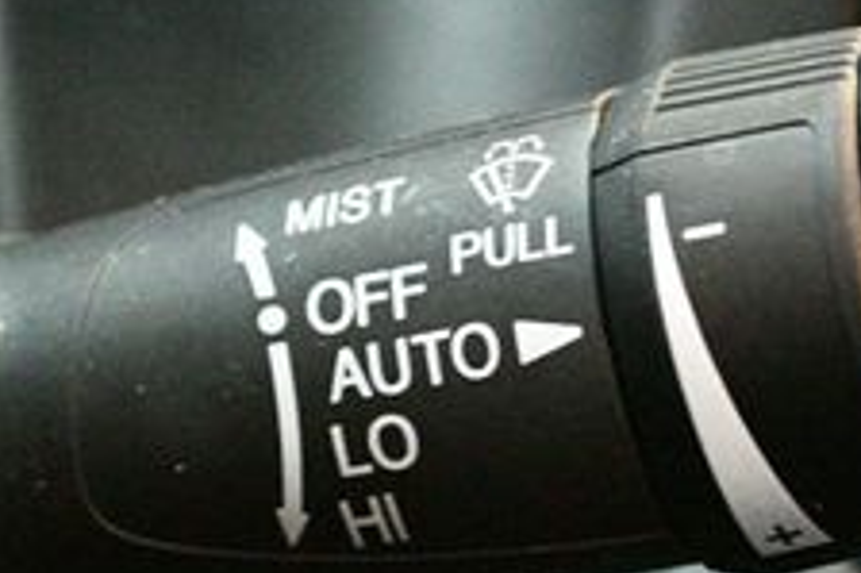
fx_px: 4923
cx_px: 611
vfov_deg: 6.7
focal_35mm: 206
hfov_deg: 10.0
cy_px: 277
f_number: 5.3
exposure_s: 1/50
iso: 12800
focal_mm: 48
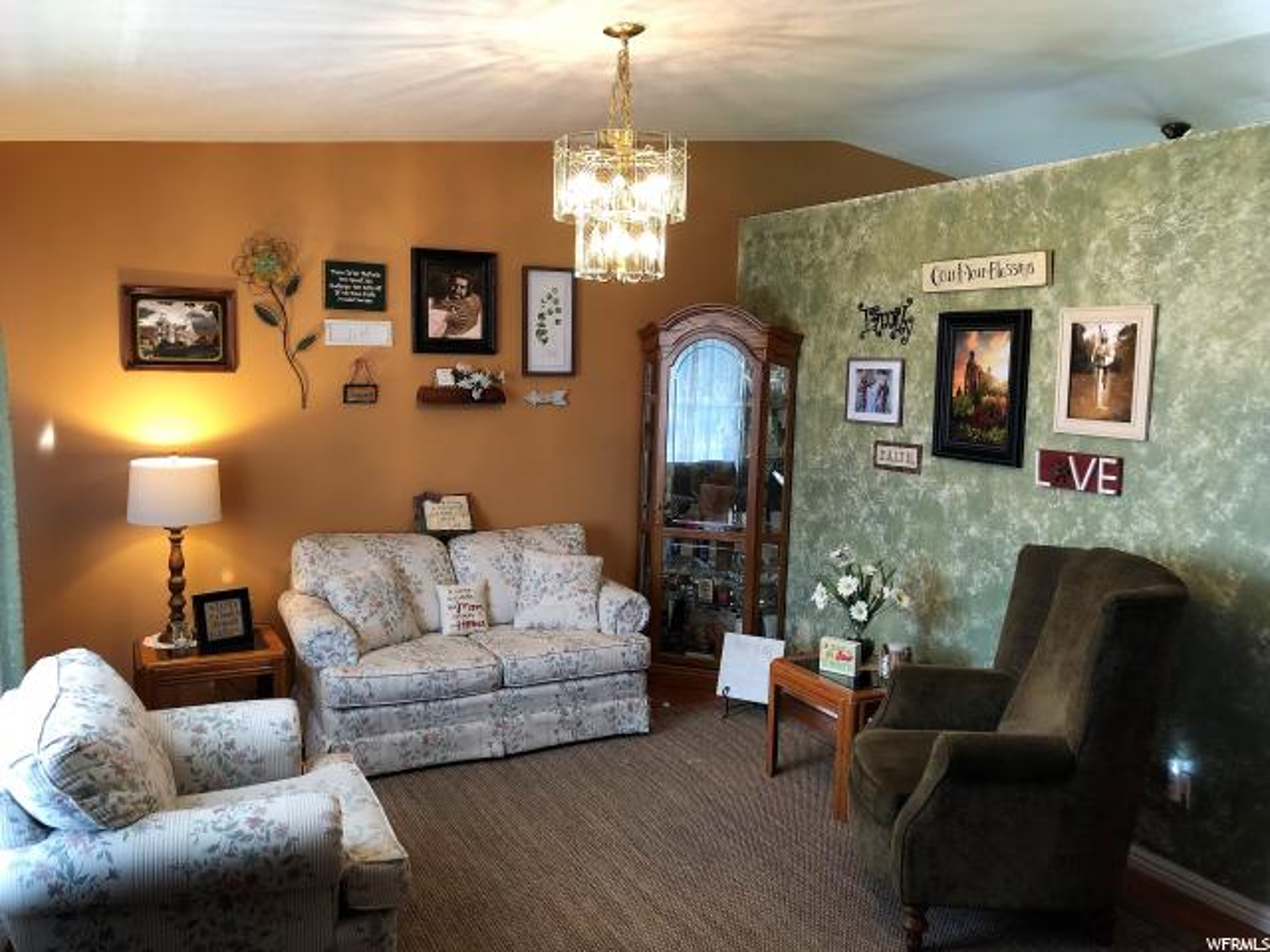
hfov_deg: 63.4
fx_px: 1027
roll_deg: -2.2
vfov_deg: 49.7
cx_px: 635
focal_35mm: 28
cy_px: 476
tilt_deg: -7.0
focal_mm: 3.99
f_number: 1.8
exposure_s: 1/20
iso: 40
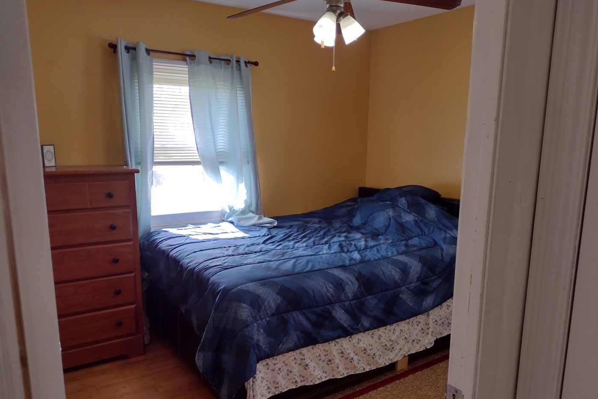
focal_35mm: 29
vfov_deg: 44.9
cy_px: 229
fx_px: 482
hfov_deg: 63.6
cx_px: 308
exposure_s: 1/60
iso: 116
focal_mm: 4.71
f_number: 1.7
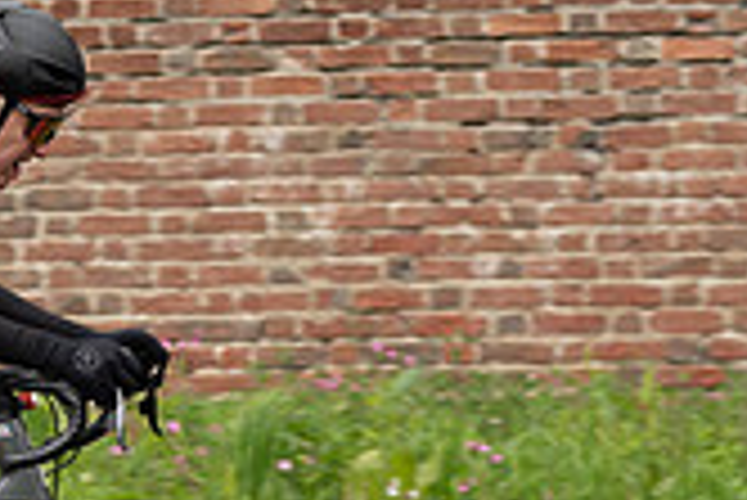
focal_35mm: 300
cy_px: 121
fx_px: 6230
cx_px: -74
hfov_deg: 6.8
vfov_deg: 4.6
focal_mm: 70
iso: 400
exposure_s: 1/1000
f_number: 3.5
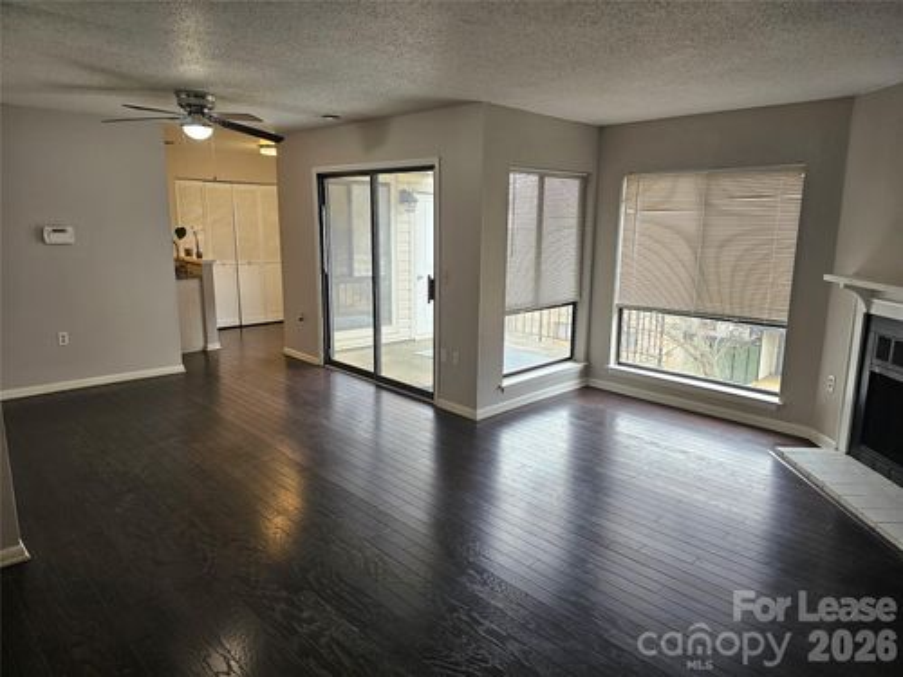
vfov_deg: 58.9
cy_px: 338
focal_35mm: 23
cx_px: 452
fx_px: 600
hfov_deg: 73.9
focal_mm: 6.3
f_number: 1.7
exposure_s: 1/120
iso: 125
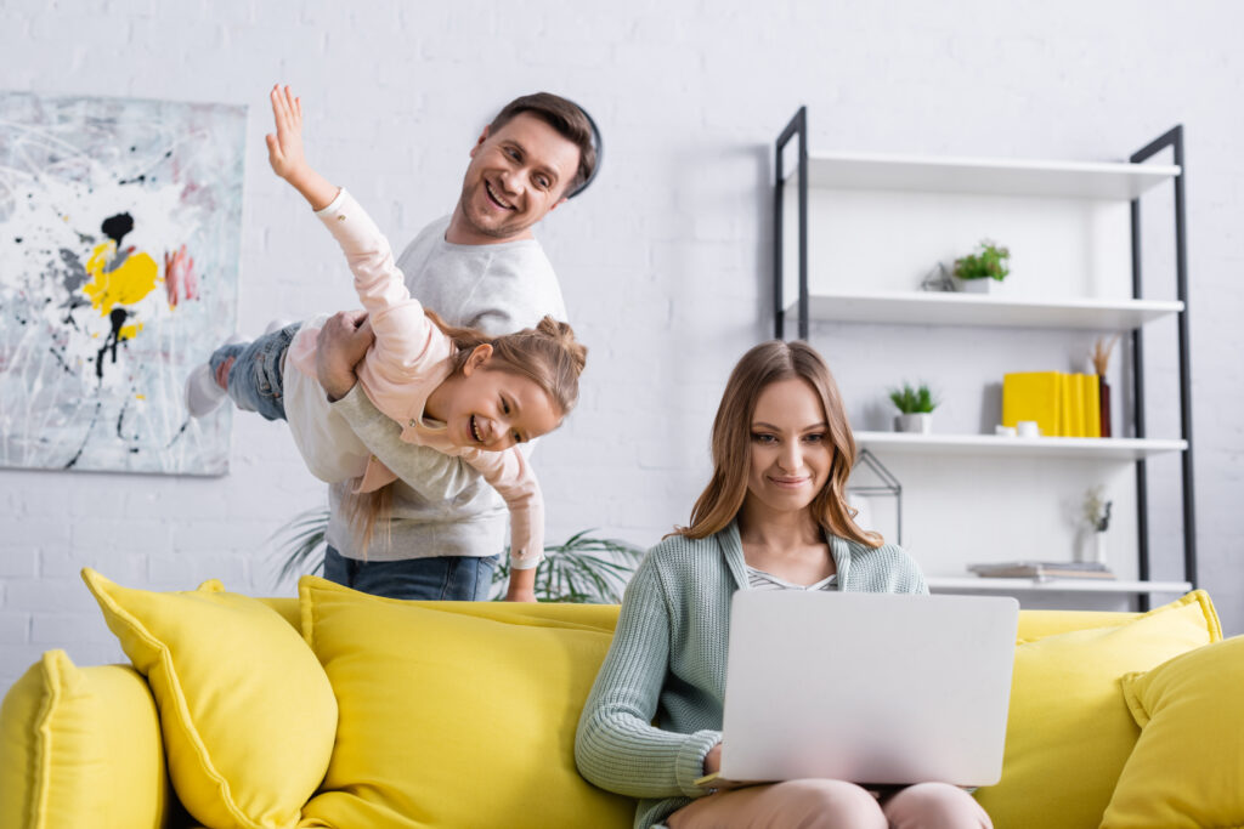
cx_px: 622
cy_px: 414
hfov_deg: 39.6
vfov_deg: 27.0
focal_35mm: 50
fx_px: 1728
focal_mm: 50
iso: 100
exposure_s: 1/200
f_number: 4
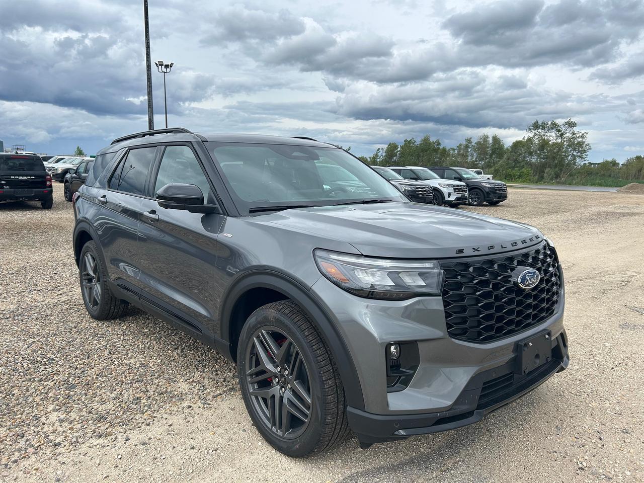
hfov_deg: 67.3
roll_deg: -1.0
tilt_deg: -7.9
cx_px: 322
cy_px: 242
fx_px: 484
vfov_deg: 53.1
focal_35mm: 26
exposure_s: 1/3968
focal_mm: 5.7
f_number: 1.5
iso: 50
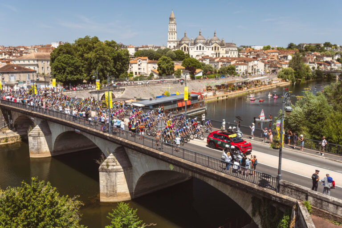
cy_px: 114
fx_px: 332
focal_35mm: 35
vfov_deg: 37.9
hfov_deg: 54.4
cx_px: 171
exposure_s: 1/1600
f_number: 5
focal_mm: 35
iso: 640
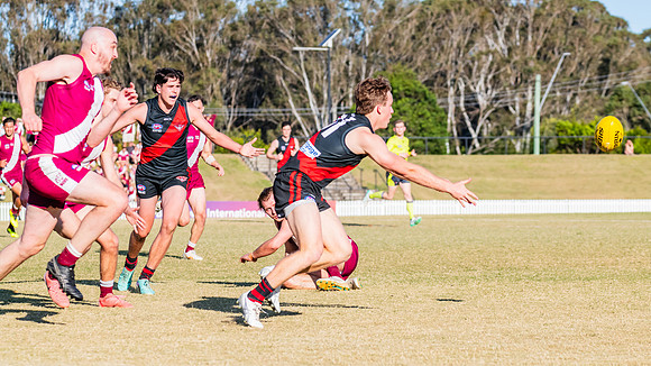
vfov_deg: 6.2
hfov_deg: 11.0
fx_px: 3387
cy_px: 222
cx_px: 355
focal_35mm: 196
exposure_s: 1/1600
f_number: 9
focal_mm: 170
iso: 800
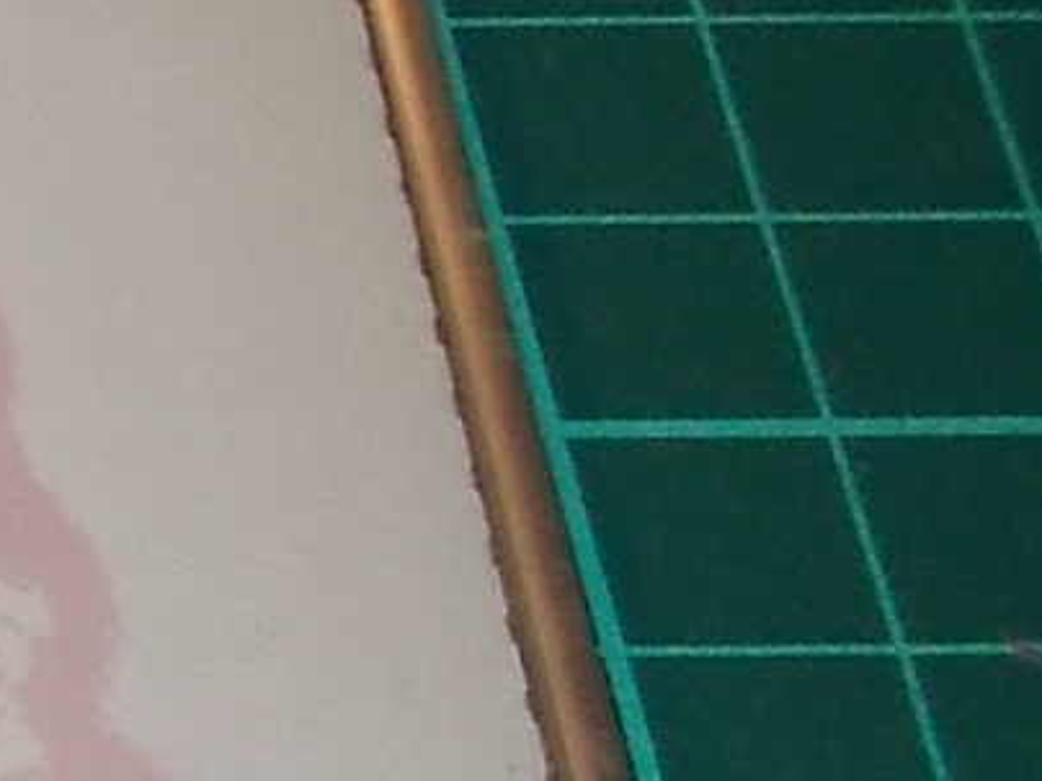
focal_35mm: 163
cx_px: -1416
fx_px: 4907
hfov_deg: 10.5
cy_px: 874
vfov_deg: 9.0
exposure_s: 1/30
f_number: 3.3
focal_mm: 4.1
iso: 200
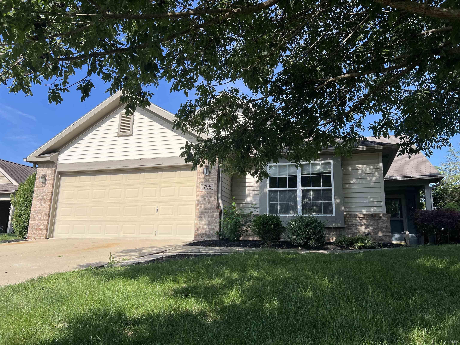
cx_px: 230
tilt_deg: +12.1
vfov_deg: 53.1
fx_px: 346
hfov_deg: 67.3
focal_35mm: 26
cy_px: 172
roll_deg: -1.6
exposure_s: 1/2571
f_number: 1.5
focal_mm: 5.7
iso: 50
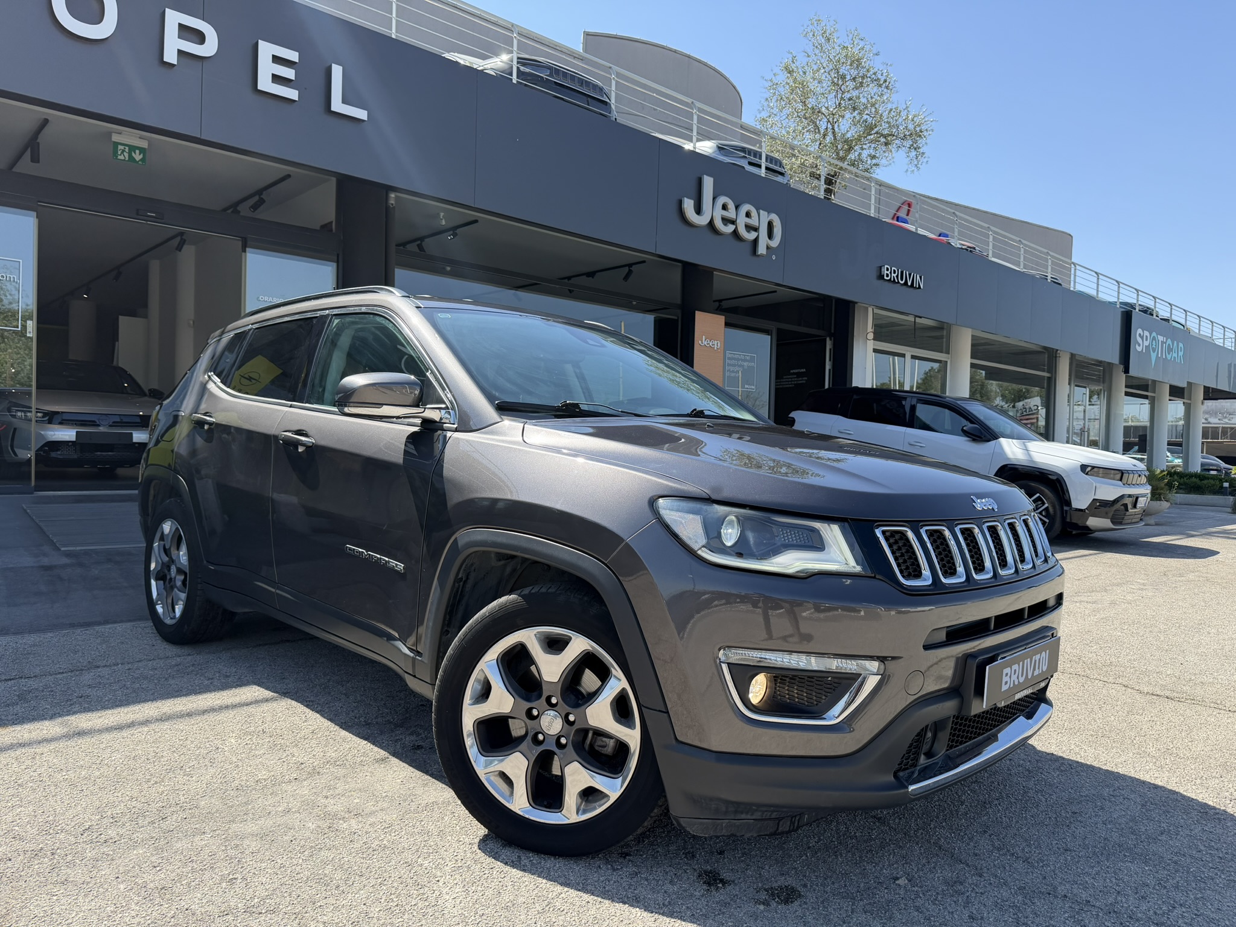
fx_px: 857
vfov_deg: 56.8
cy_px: 464
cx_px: 618
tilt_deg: -1.6
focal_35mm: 24
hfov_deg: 71.6
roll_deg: -1.7
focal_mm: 6.76
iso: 100
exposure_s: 1/2232
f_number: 1.78
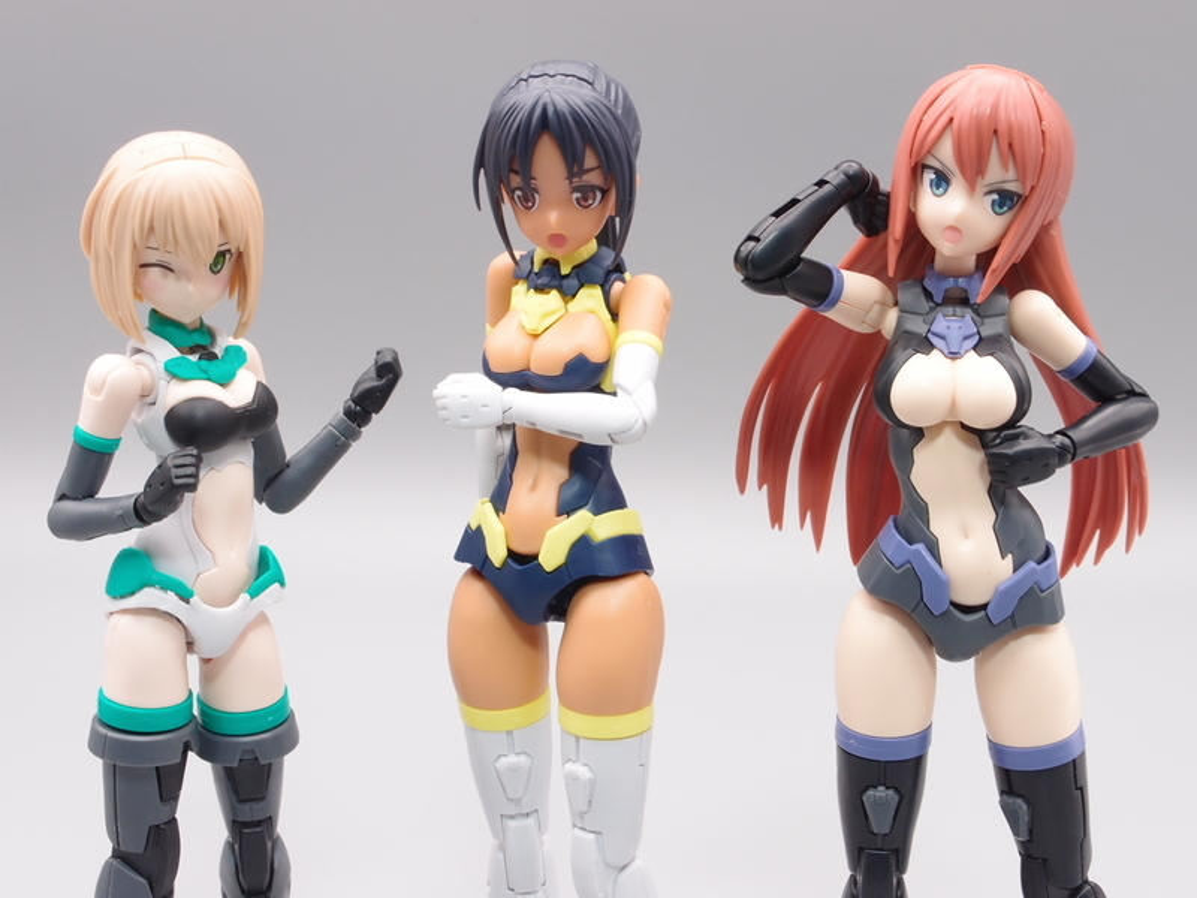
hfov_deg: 29.8
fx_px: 2248
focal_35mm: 65
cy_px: 449
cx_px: 598
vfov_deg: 22.6
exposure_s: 1/3
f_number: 8
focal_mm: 14.05
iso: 100
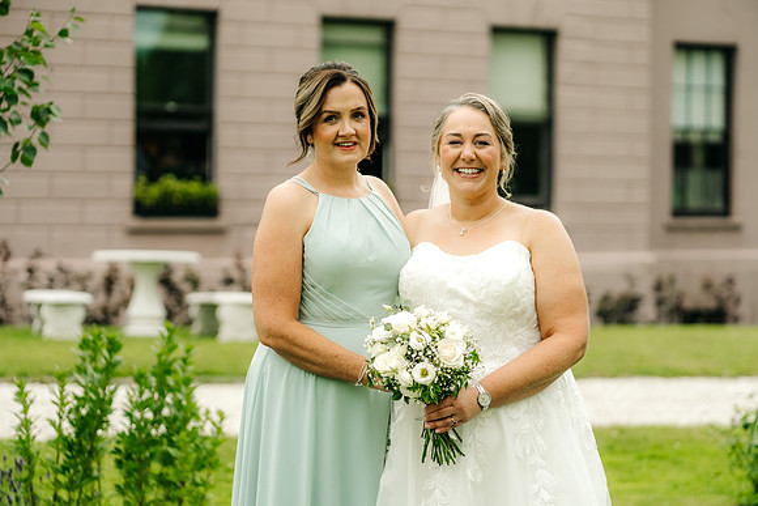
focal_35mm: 85
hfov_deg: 23.9
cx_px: 379
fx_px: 1790
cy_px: 253
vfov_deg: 16.1
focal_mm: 85
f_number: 2.5
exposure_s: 1/1600
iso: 400
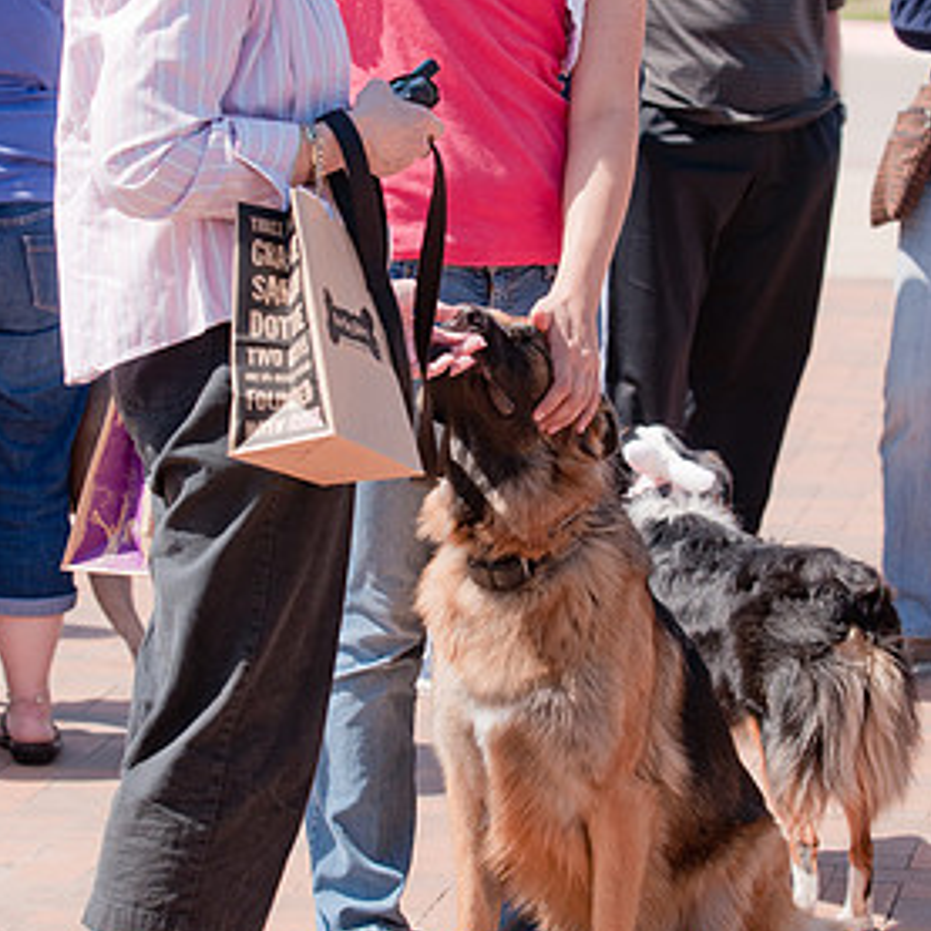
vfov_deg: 9.8
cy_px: 390
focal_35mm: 178
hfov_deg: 9.8
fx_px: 5416
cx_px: 459
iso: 200
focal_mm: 86
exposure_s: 1/1000
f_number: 5
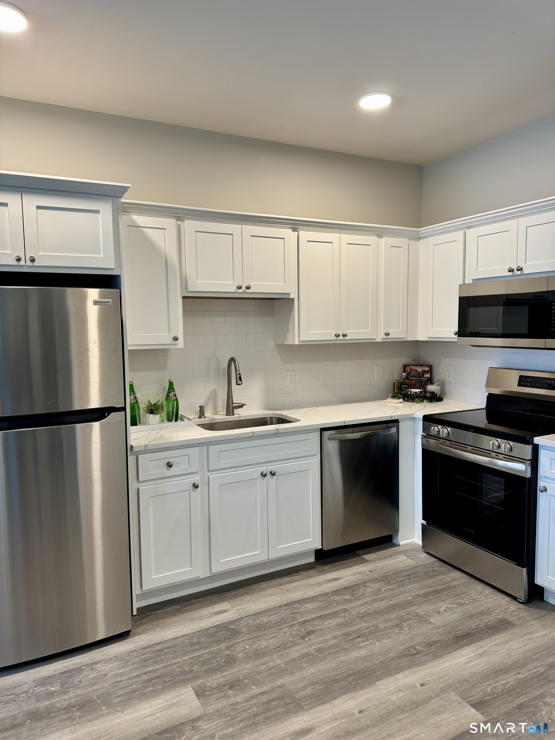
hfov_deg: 56.8
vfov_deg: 71.6
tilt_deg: -5.5
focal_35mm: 24
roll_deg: +1.3
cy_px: 370
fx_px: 513
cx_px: 278
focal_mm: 6.76
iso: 160
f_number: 1.78
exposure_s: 1/60
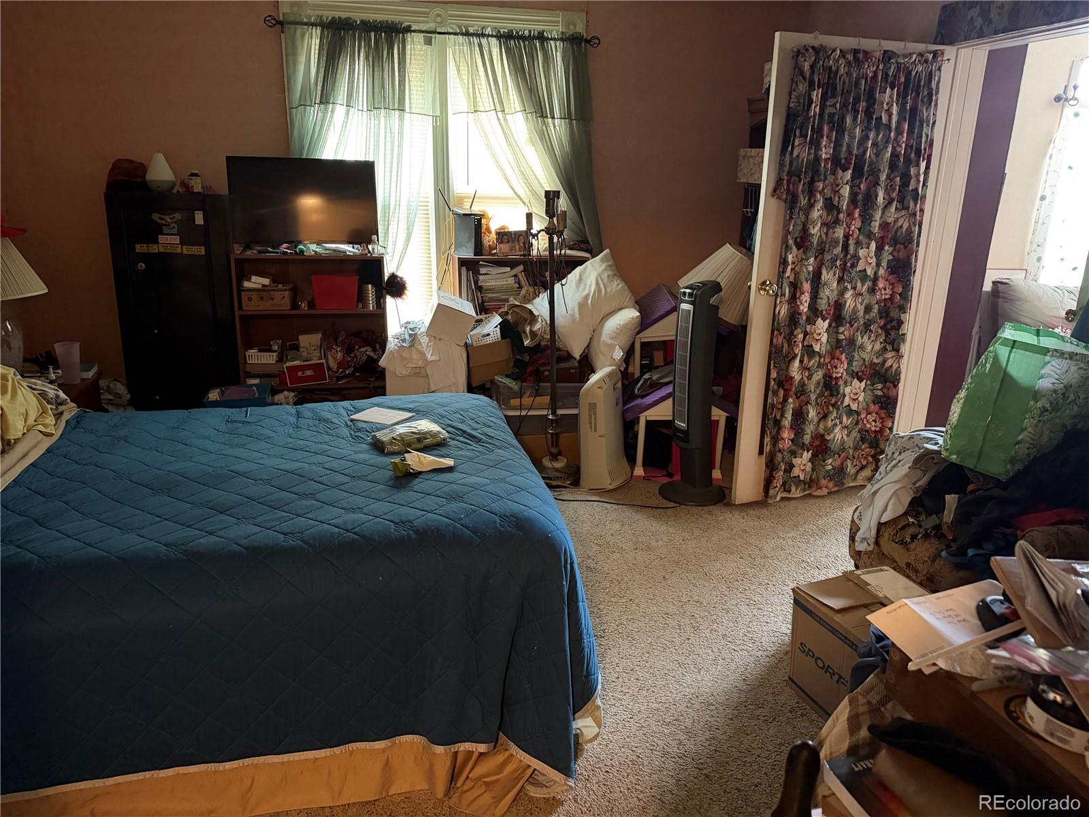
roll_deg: +0.0
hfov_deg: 71.6
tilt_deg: -17.0
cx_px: 544
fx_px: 755
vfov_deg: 56.8
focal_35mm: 24
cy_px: 408
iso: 1000
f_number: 1.78
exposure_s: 1/30
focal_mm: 6.76
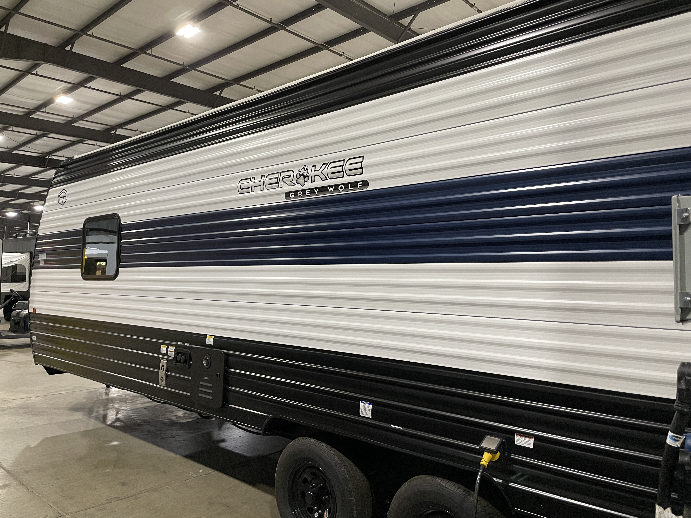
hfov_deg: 67.3
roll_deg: -0.9
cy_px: 259
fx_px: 519
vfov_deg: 53.1
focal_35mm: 26
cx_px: 346
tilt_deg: +3.5
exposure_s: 1/60
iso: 320
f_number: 1.6
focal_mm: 4.2
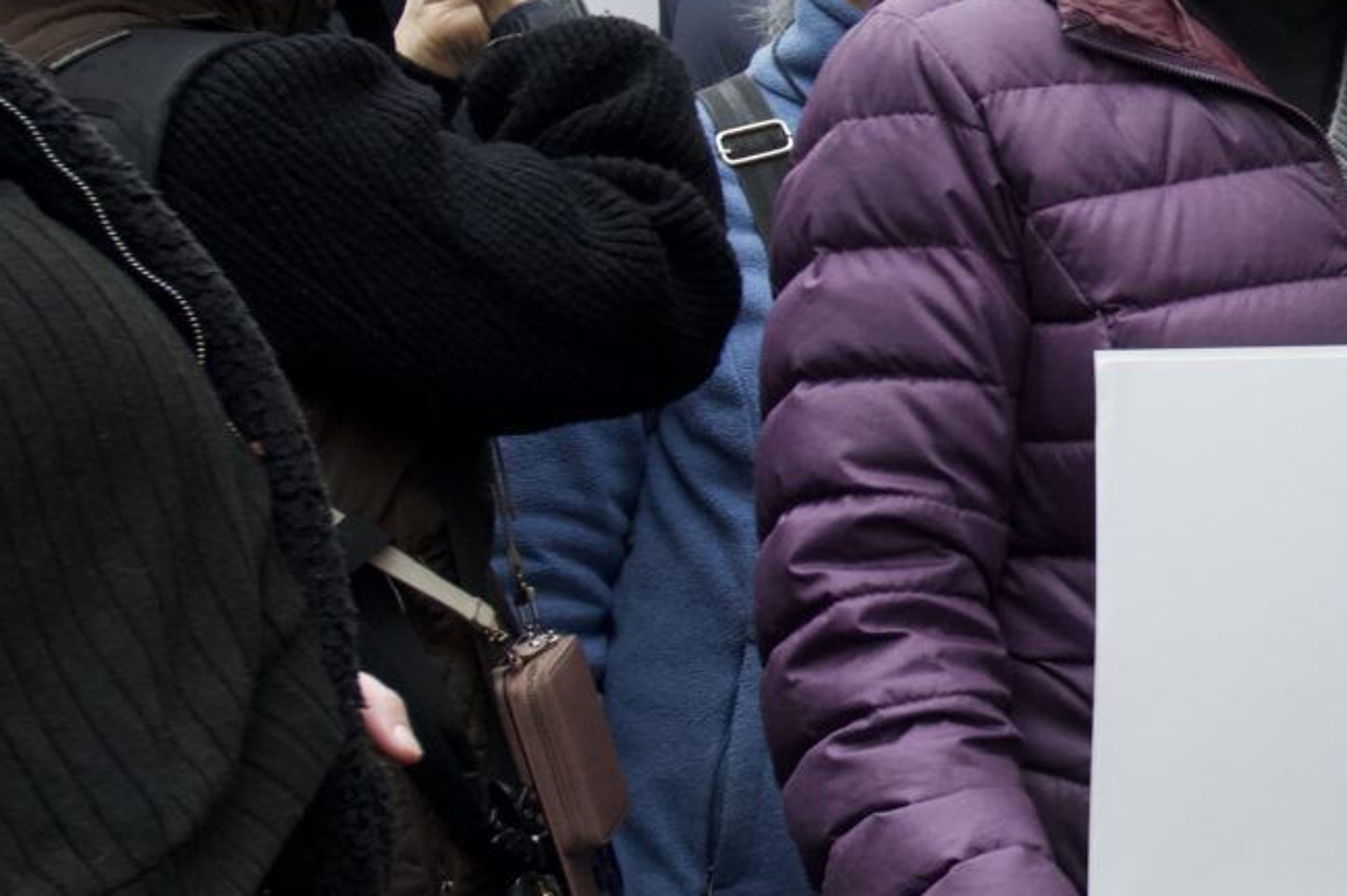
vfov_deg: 12.2
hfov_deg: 17.1
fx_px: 4203
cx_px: 1758
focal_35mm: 112
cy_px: 326
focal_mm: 27
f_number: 5.6
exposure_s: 1/200
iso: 1250
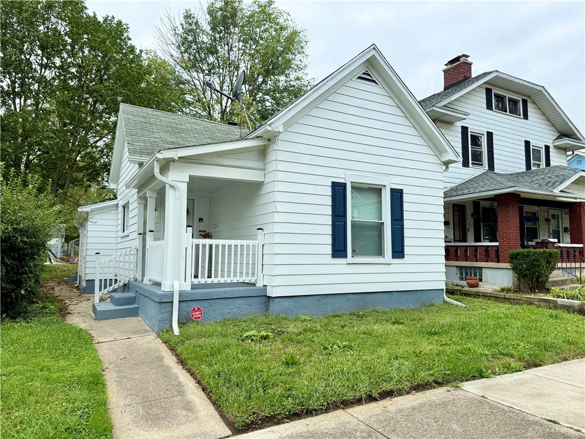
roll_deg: -0.7
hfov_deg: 71.6
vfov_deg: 56.8
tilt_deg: +5.7
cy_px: 220
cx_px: 292
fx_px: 406
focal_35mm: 24
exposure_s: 1/3145
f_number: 1.78
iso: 80
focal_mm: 6.76
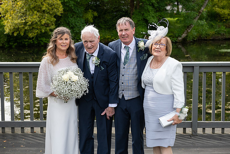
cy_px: 77
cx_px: 115
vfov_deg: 19.5
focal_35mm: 70
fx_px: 447
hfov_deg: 28.8
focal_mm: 70
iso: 320
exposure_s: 1/500
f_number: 5.6
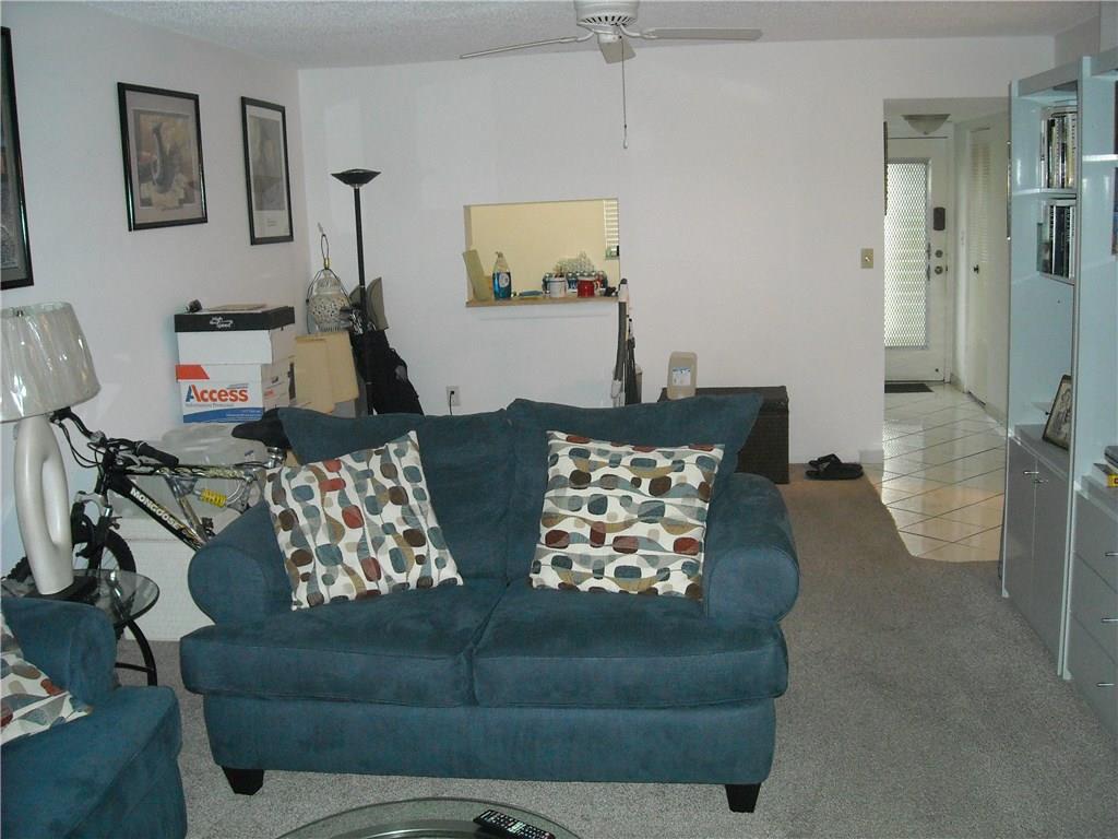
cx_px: 559
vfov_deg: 40.7
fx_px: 1130
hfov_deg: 52.6
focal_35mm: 35
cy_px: 420
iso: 400
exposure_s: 1/60
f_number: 2.8
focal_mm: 5.7
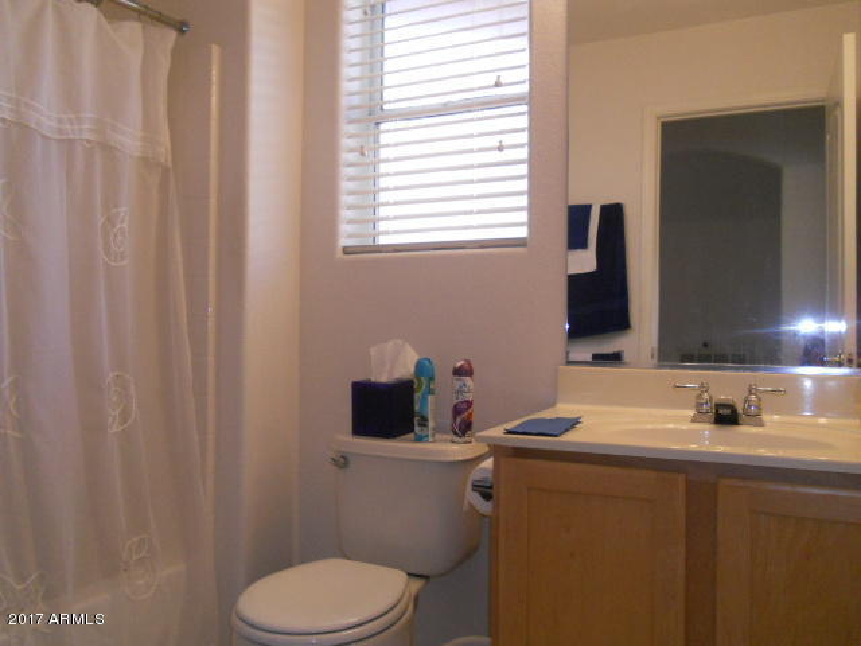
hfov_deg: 56.8
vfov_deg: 44.2
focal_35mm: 32
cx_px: 430
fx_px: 796
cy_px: 323
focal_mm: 5.8
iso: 400
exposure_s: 1/80
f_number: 3.5
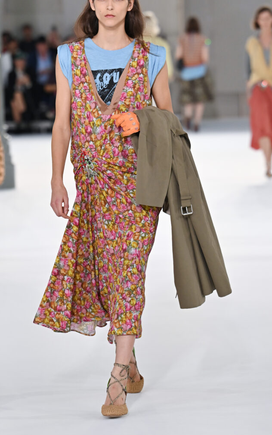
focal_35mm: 151
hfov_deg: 8.7
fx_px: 1791
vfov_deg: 13.9
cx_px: 110
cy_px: 197
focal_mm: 130
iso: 500
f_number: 3.5
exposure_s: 1/800
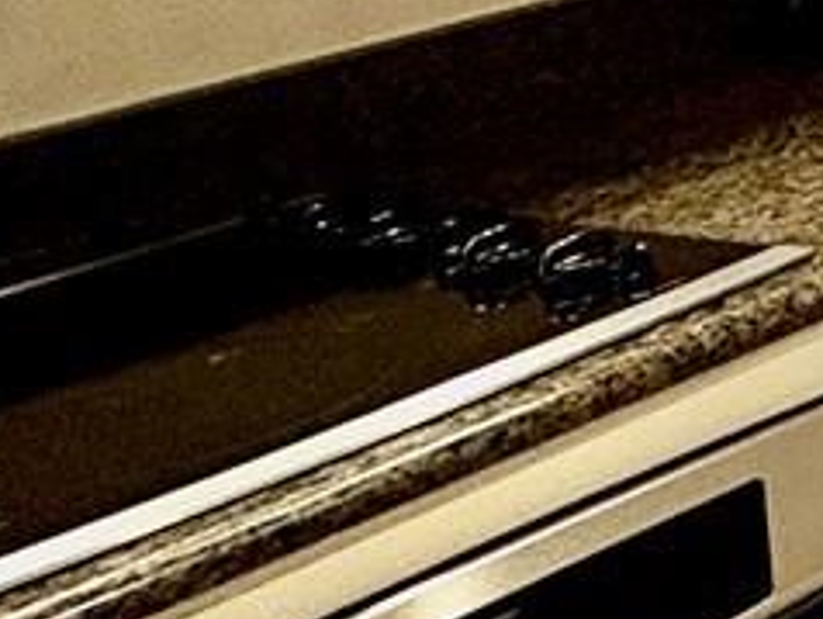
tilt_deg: -2.5
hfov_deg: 12.8
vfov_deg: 14.1
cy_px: -470
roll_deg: +1.8
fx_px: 2237
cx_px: 2223
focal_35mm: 94
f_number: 2.2
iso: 320
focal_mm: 2.22
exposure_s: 1/120
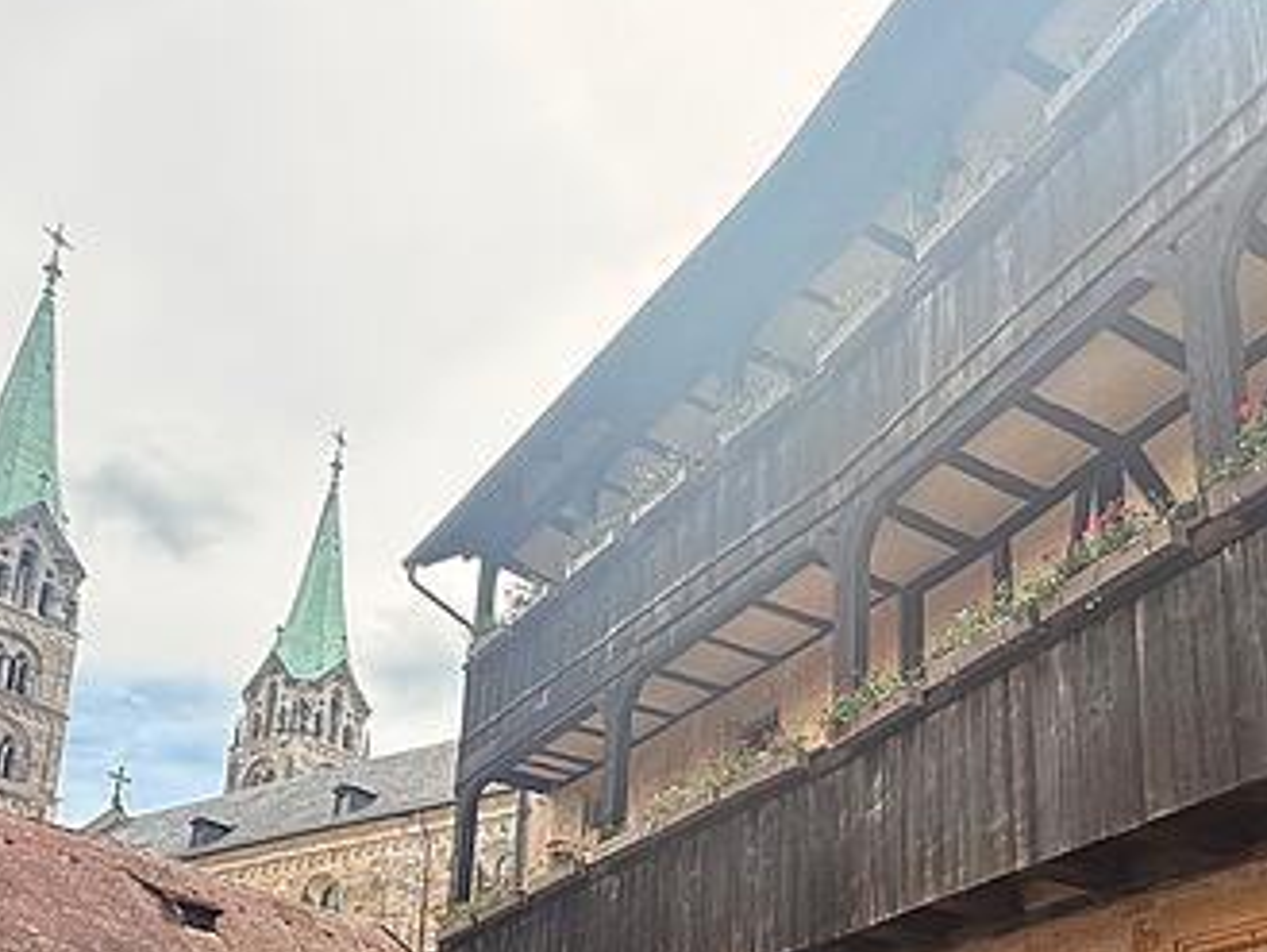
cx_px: 778
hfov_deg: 53.4
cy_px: 917
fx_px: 1245
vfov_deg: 38.0
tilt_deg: +15.4
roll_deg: -0.9
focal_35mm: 34
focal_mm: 2.22
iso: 64
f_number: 2.2
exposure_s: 1/672
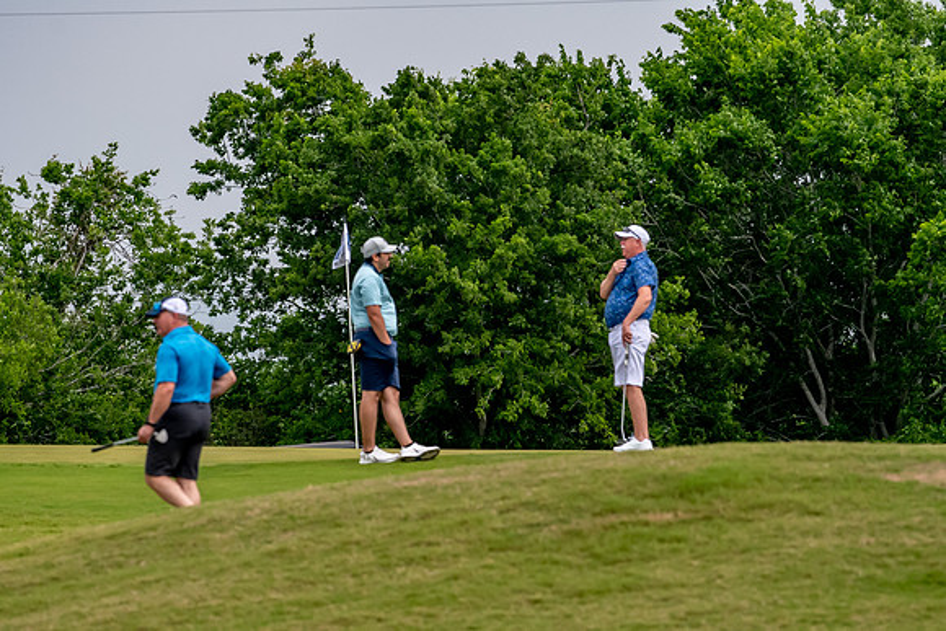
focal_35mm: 450
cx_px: 473
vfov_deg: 3.1
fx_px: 11827
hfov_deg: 4.6
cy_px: 316
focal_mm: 300
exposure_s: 1/2000
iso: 900
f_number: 5.6
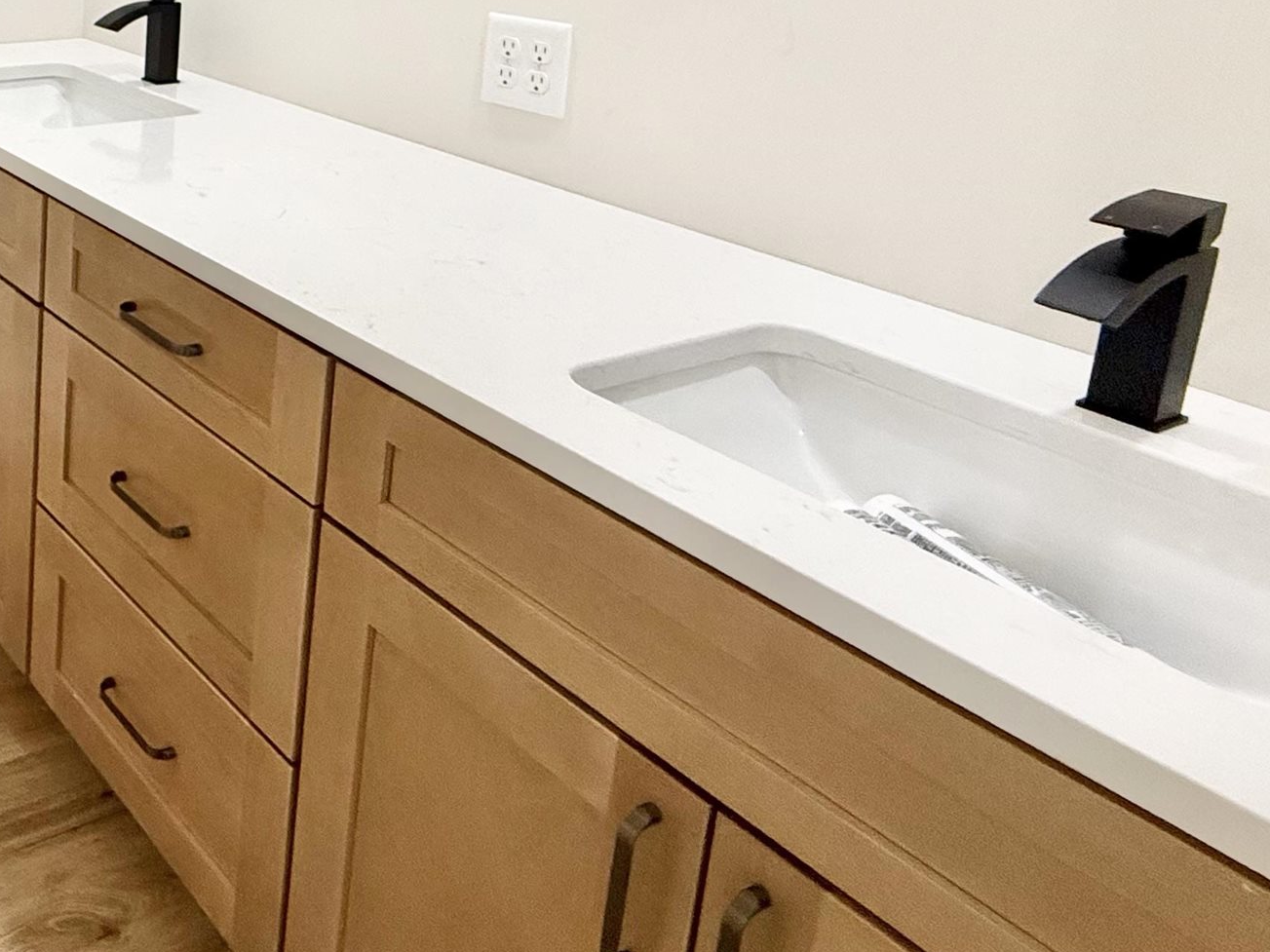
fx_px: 1211
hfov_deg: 43.3
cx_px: -118
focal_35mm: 33
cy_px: 44
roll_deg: -1.3
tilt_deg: -10.2
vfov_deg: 39.0
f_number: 2.2
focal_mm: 2.22
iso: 320
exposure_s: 1/120
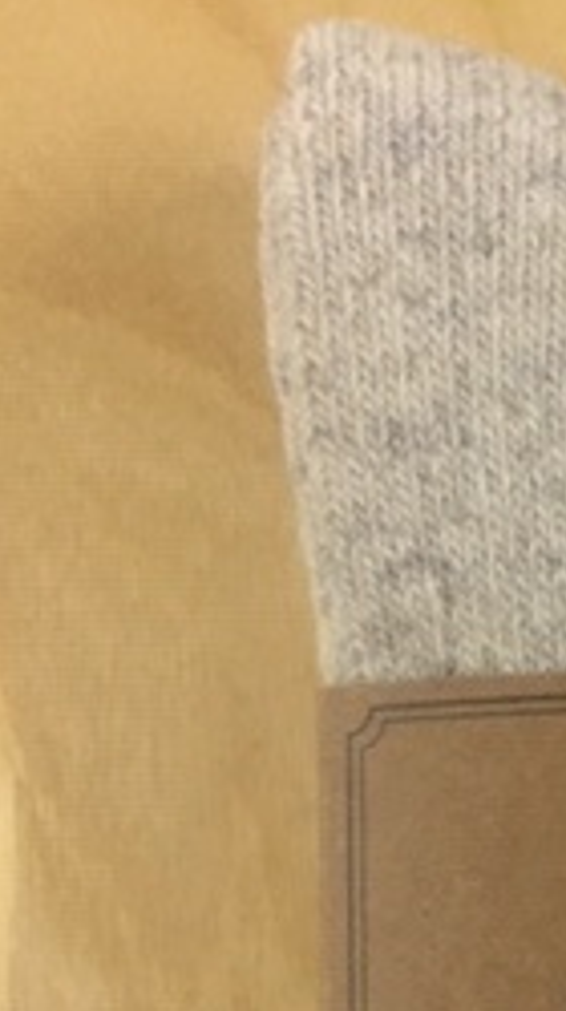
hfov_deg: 14.2
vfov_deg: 25.2
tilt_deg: -88.8
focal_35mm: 81
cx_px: 768
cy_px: 954
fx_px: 2168
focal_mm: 4.15
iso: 250
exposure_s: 1/20
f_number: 2.2
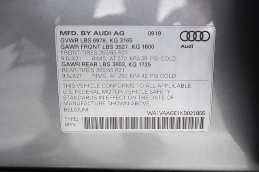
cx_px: 130
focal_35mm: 28
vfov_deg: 46.4
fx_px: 201
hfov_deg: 65.5
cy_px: 86
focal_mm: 28
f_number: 4.5
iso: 12800
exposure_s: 1/100
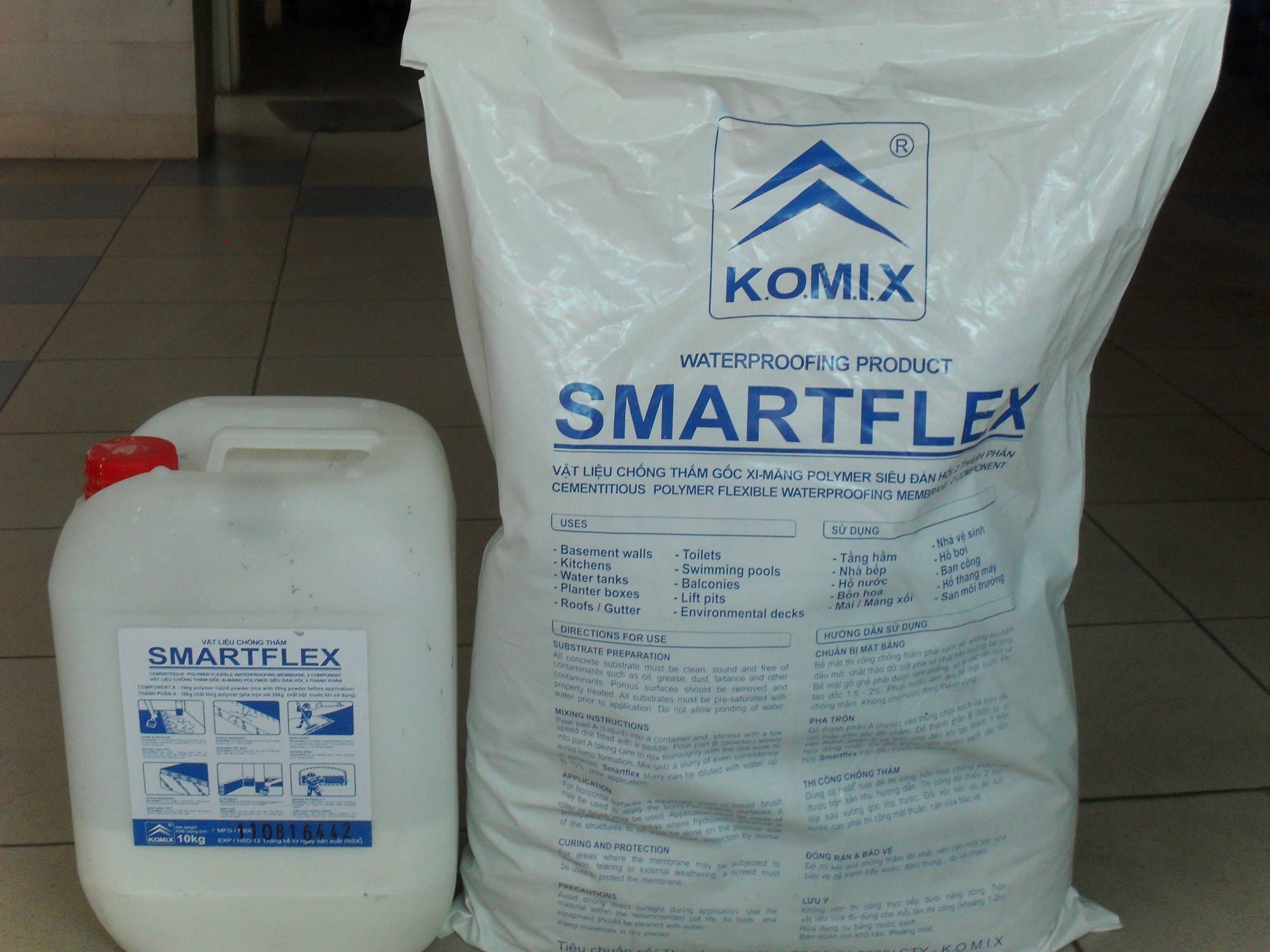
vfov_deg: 29.7
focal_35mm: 49
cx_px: 635
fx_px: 1798
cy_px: 476
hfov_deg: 38.9
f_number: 3.9
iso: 200
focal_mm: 8.7
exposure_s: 1/30
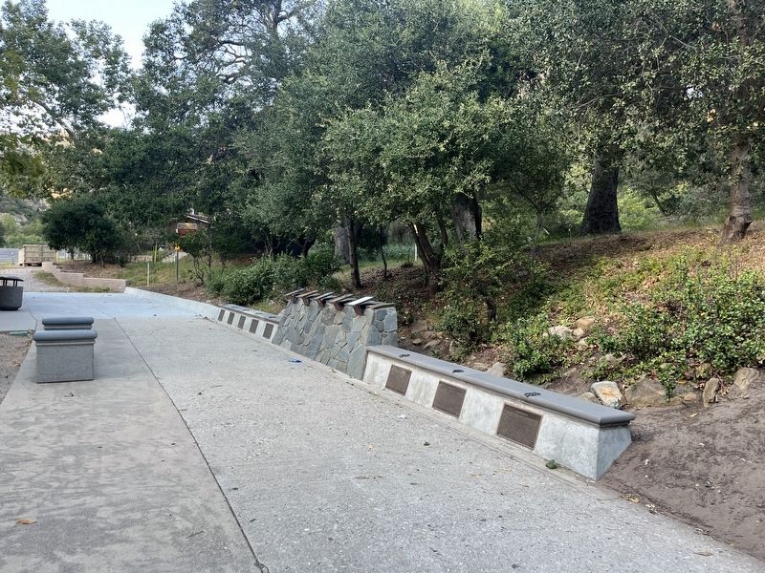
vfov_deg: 53.1
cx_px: 382
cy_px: 286
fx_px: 575
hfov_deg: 67.3
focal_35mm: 26
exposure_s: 1/121
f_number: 1.6
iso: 50
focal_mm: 5.1
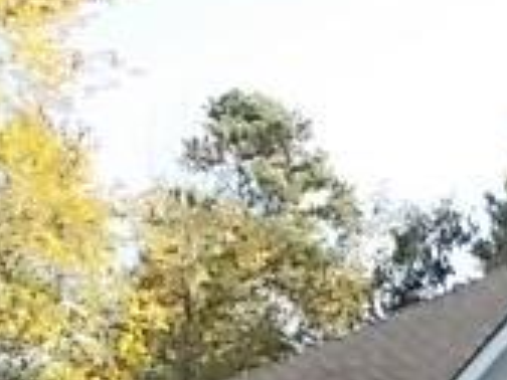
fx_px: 3237
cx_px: 833
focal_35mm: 221
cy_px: 682
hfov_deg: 8.7
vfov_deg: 6.6
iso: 80
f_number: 4.9
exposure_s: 1/80
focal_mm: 10.3
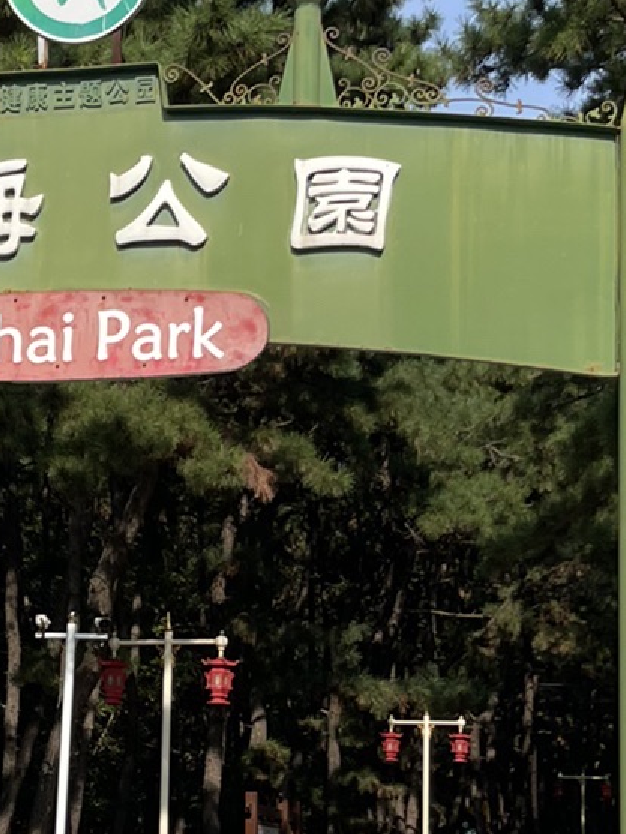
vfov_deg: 21.7
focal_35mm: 90
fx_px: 2170
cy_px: 537
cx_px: 71
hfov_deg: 16.2
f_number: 1.6
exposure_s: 1/2786
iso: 32
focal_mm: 5.1
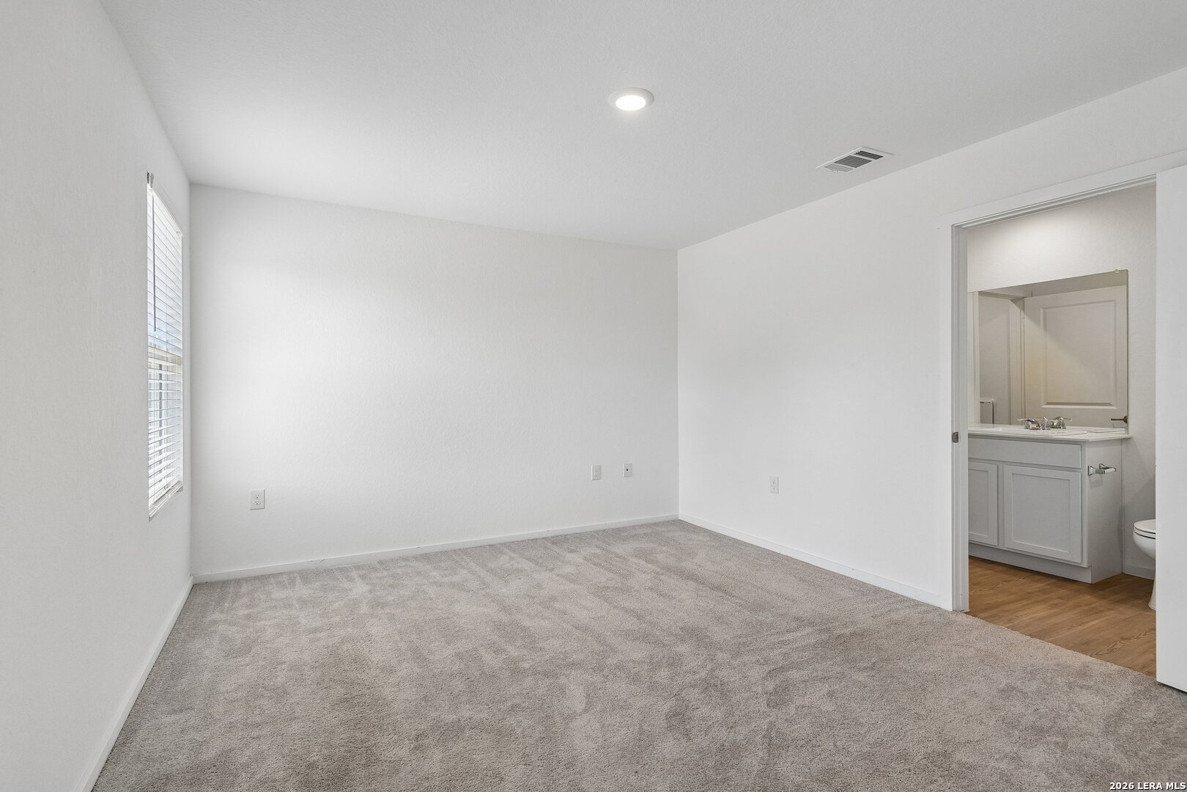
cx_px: 594
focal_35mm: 17
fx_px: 560
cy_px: 396
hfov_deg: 93.3
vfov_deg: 70.4
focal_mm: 17
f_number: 8
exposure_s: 1/25
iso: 400
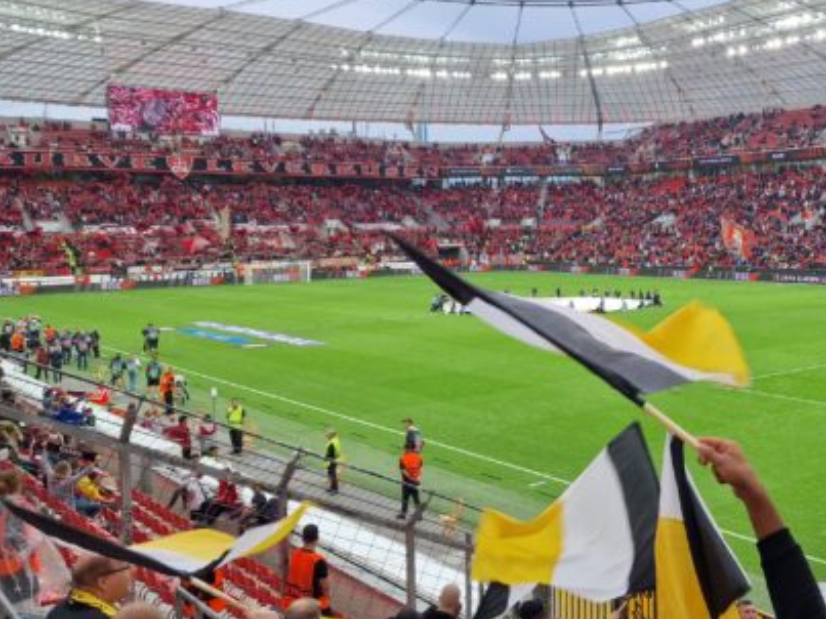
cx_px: 598
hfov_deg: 45.5
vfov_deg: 35.9
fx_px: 954
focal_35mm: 40
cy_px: 265
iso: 50
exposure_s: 1/100
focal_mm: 6.4
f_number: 1.8
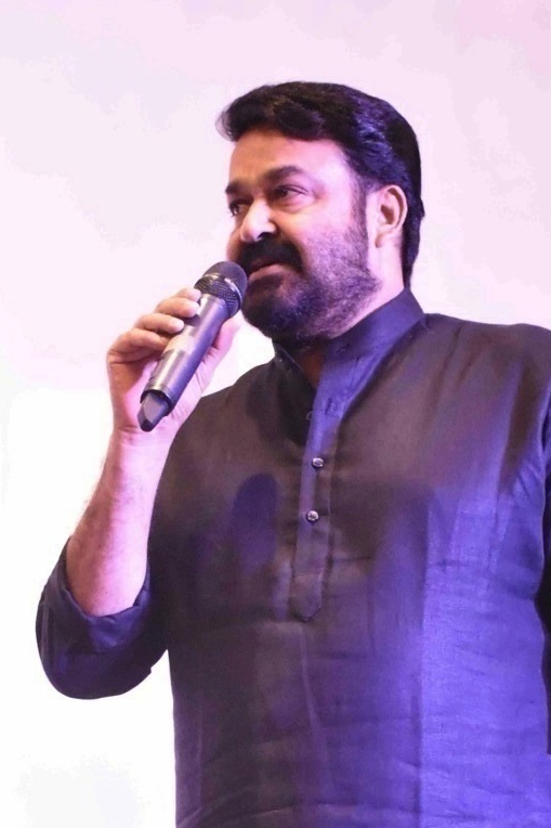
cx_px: 368
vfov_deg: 19.2
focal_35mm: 106
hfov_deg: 12.9
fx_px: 2434
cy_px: 609
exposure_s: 1/100
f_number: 4
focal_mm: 30
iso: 8000
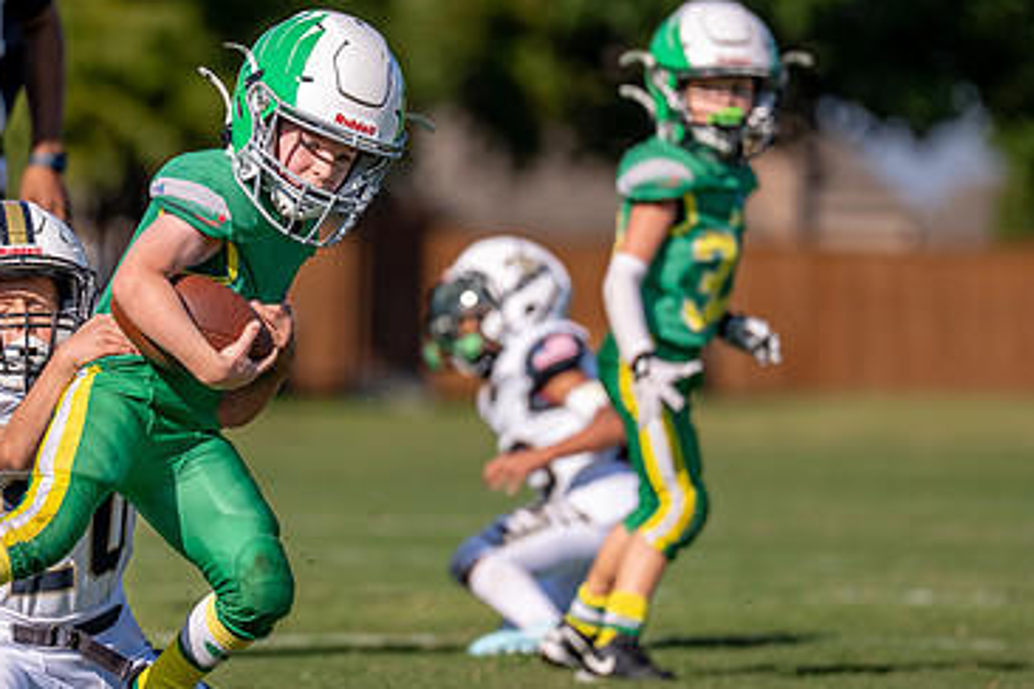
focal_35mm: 394
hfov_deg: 5.2
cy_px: 314
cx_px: 342
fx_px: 11316
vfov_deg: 3.5
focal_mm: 200
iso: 250
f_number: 2.8
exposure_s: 1/6400
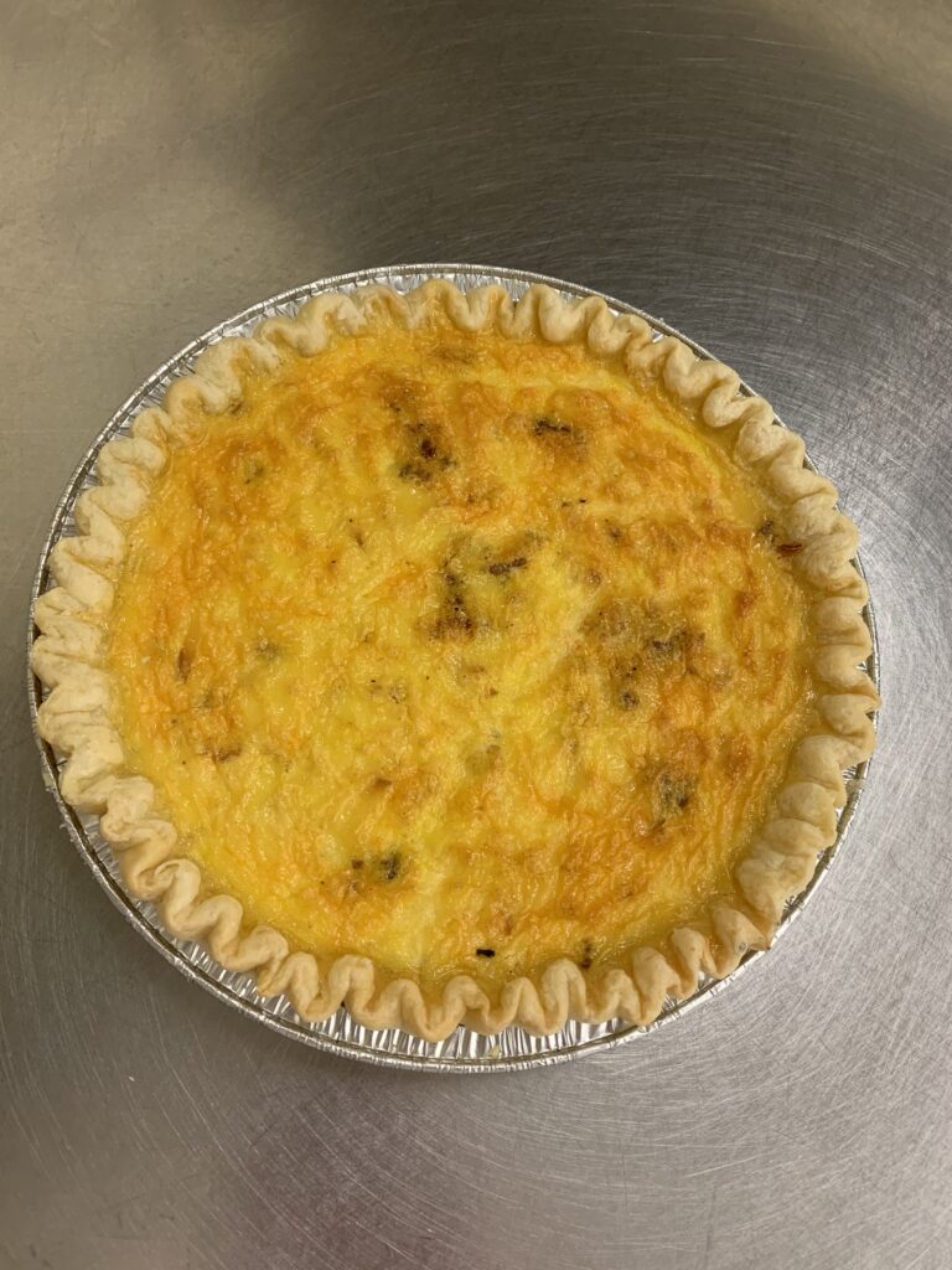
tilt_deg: -71.2
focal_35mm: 26
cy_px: 635
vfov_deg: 67.3
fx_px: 953
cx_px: 476
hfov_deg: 53.1
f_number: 1.8
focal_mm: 4.25
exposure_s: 1/60
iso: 100
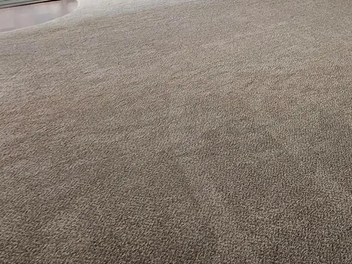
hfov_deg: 41.3
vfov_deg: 31.8
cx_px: 399
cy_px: -80
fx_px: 346
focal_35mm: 34
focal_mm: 2.2
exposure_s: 1/60
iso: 200
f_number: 2.2
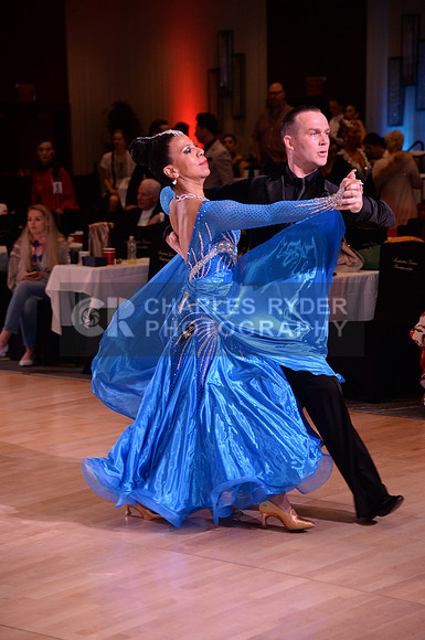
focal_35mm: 95
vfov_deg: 21.5
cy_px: 320
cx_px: 212
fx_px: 1687
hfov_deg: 14.4
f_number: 4.5
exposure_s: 1/250
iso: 2000
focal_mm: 95
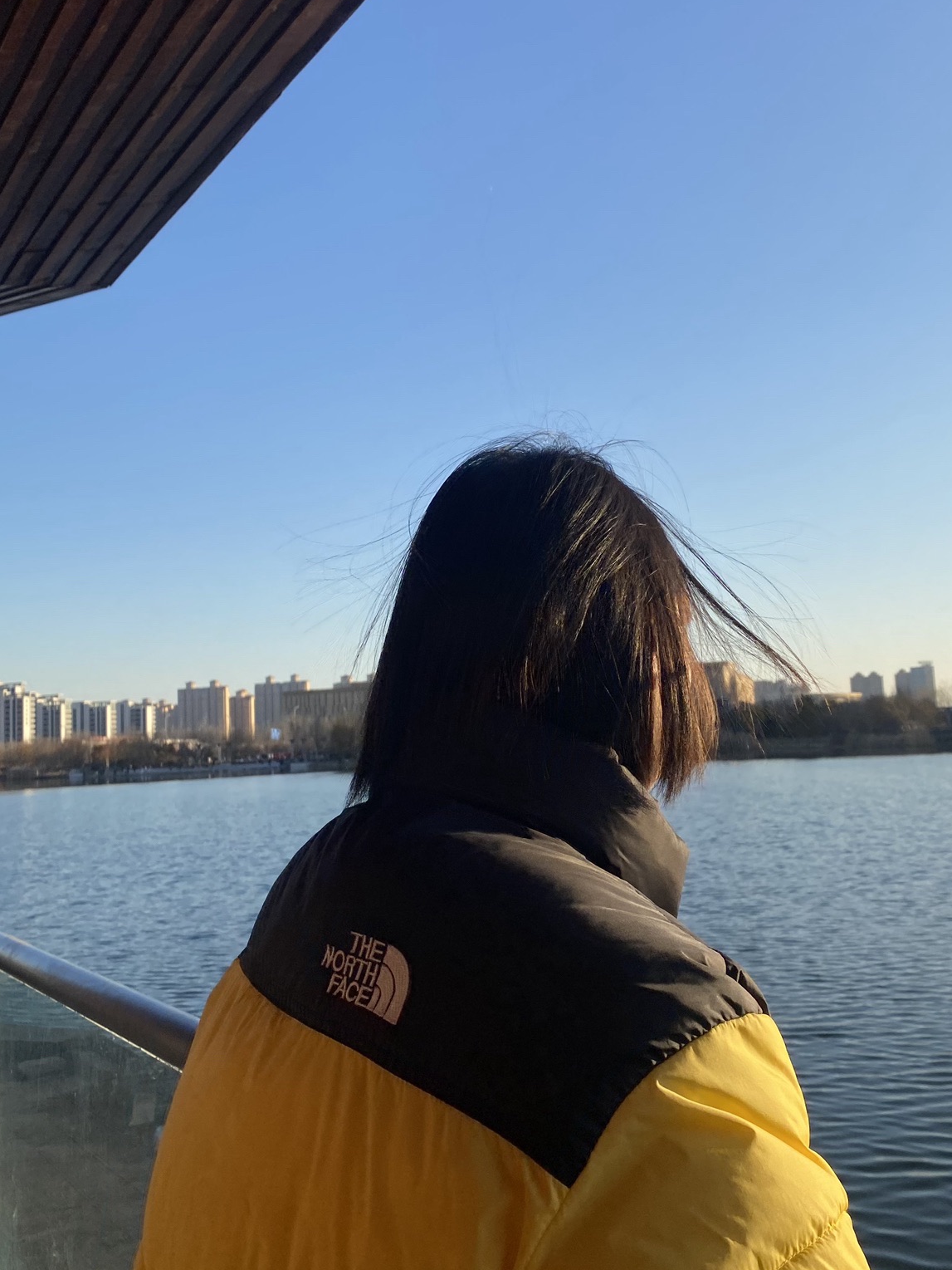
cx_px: 463
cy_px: 593
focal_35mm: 34
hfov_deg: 41.8
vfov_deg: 53.9
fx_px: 1247
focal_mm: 4.25
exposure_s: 1/2222
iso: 32
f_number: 1.8
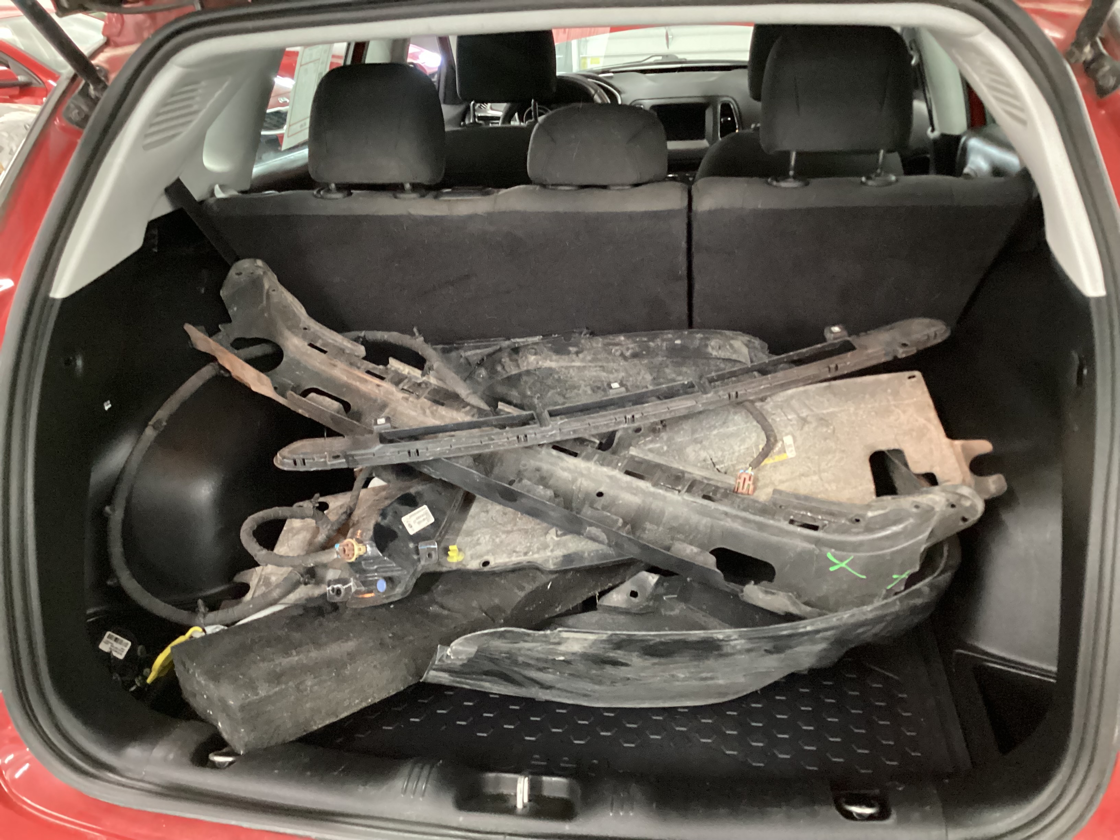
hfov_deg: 58.4
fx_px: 1003
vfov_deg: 45.4
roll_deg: +2.7
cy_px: 420
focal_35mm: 31
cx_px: 560
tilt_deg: -25.8
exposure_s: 1/20
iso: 800
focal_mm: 3.3
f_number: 2.4
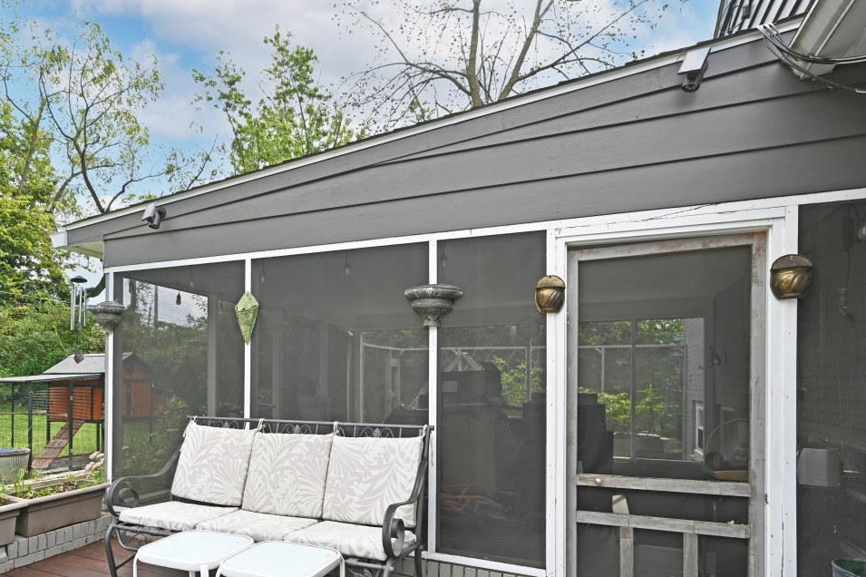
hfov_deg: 77.0
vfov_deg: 56.0
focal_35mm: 22
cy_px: 385
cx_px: 316
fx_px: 529
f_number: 6.3
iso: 100
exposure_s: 1/320
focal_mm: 14
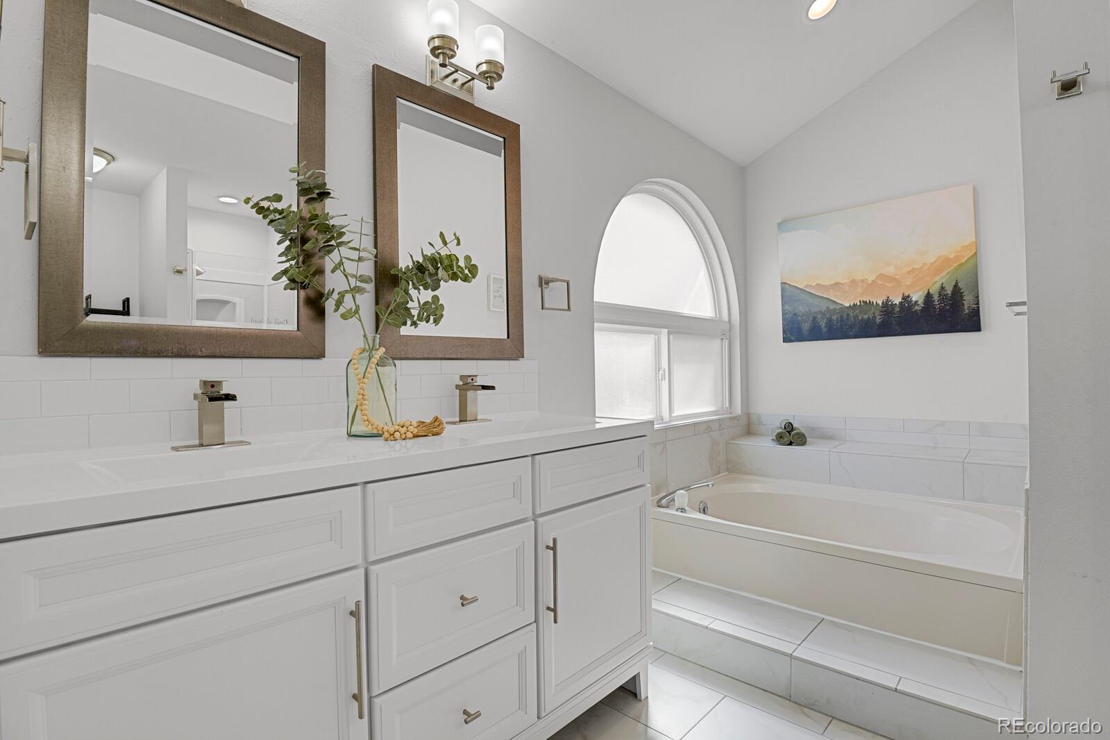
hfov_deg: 93.3
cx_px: 555
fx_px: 524
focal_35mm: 17
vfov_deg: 70.4
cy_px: 370
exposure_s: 1/2
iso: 250
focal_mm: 17
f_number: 8
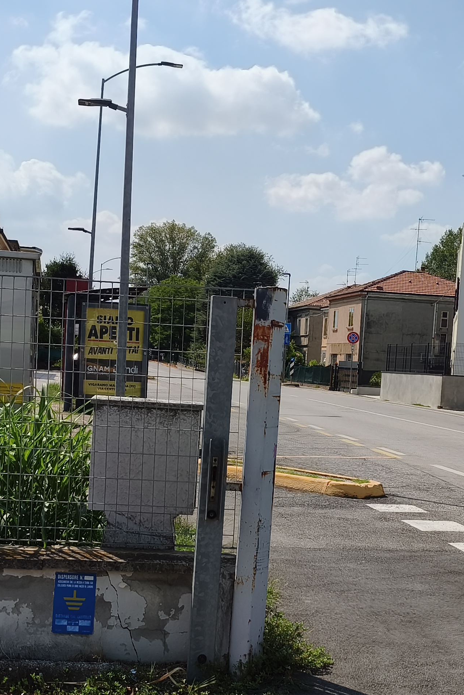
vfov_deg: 38.8
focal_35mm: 51
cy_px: 409
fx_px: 986
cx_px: 240
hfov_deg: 26.5
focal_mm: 6.06
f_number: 1.7
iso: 50
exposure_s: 1/1603
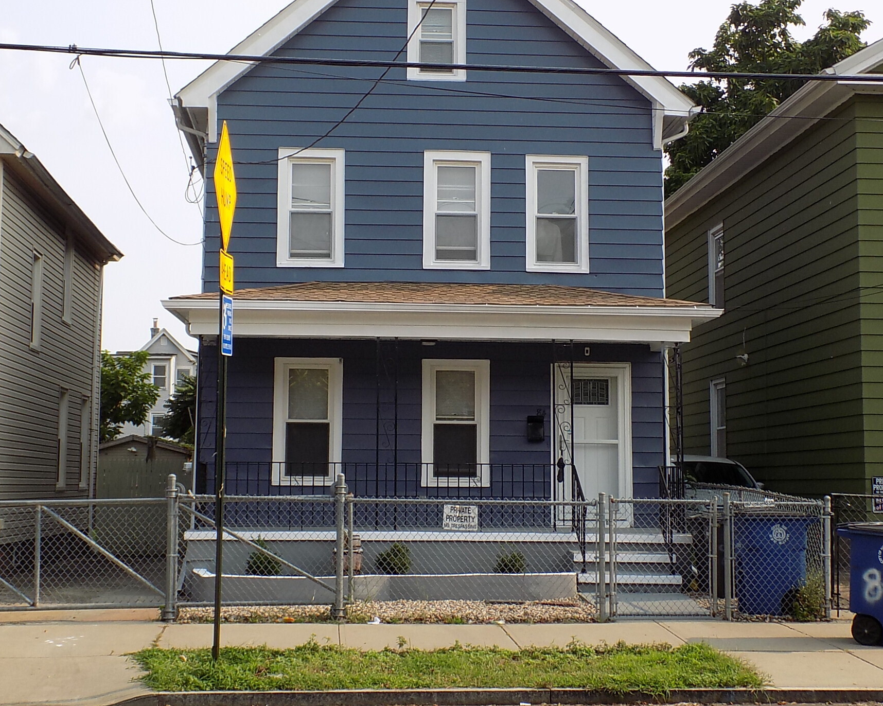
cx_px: 391
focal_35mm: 53
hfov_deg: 35.3
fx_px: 1385
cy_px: 326
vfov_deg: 28.6
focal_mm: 7.3
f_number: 3.6
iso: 80
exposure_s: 1/400
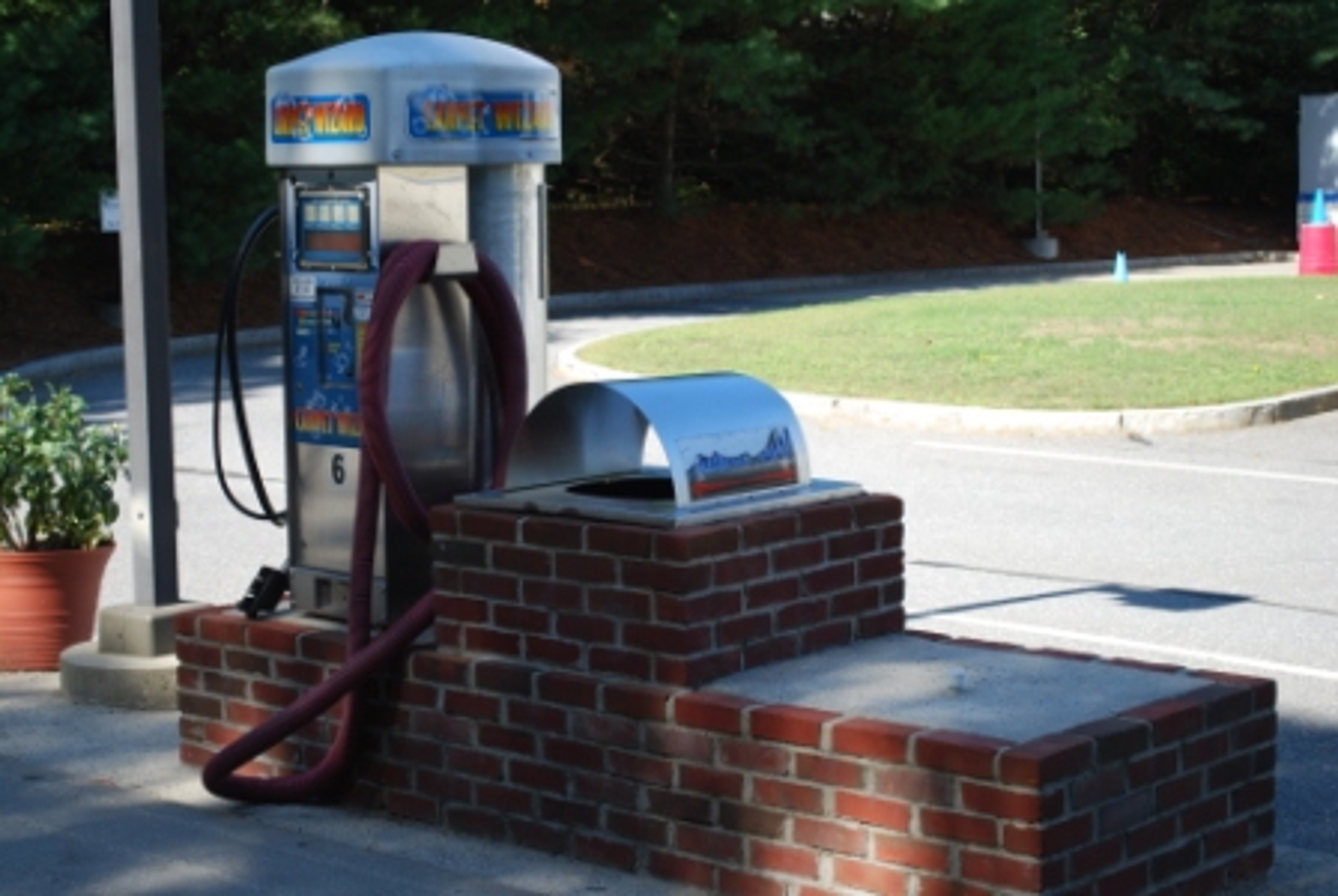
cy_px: 448
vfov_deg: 20.7
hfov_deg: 30.5
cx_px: 669
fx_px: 2456
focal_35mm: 66
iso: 100
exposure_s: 1/125
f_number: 5.6
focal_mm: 44
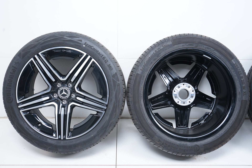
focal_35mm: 37
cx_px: 126
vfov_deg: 35.9
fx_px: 259
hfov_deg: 51.9
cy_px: 84
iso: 250
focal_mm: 37
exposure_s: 1/125
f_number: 5.6
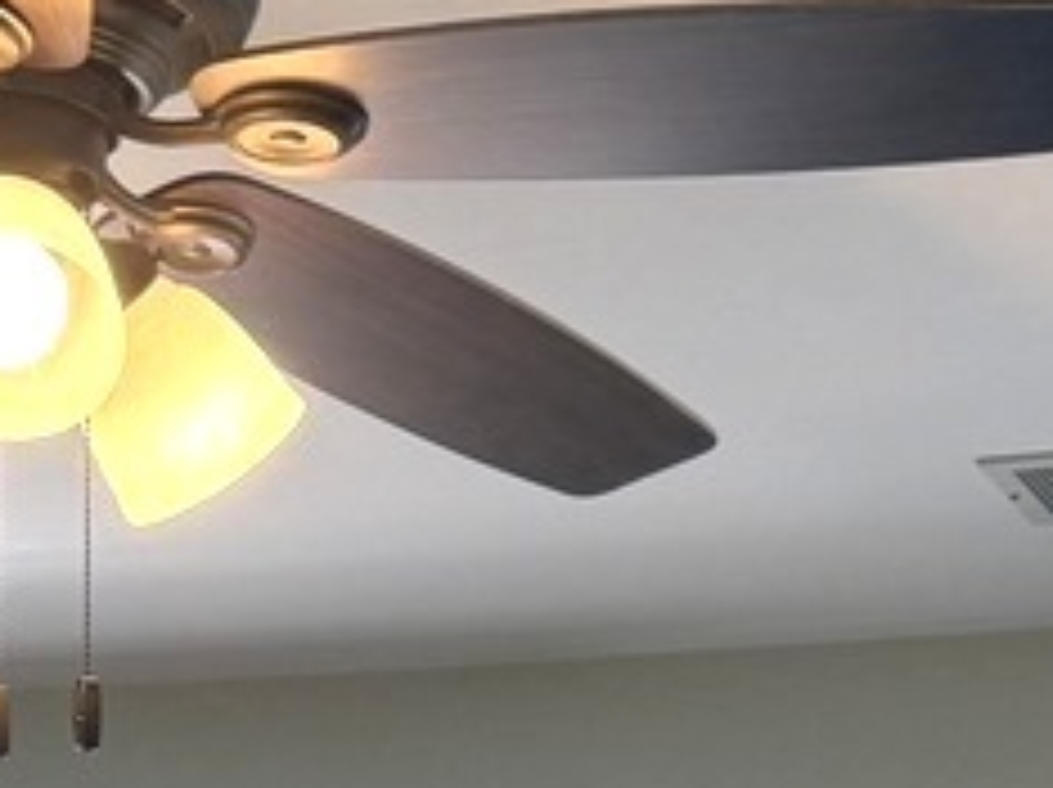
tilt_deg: +1.9
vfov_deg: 9.3
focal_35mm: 148
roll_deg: -0.3
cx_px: 824
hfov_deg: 13.3
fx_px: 4497
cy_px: 1630
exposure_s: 1/491
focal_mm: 6.76
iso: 100
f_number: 1.78
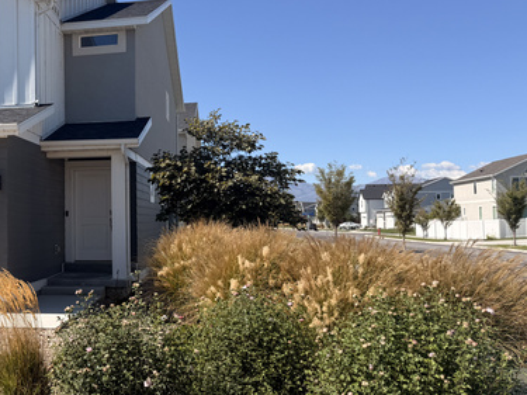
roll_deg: +0.6
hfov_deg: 43.4
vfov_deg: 35.1
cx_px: 96
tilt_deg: +2.6
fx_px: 624
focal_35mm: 41
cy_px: 193
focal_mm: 6.76
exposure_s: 1/4673
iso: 80
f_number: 1.78
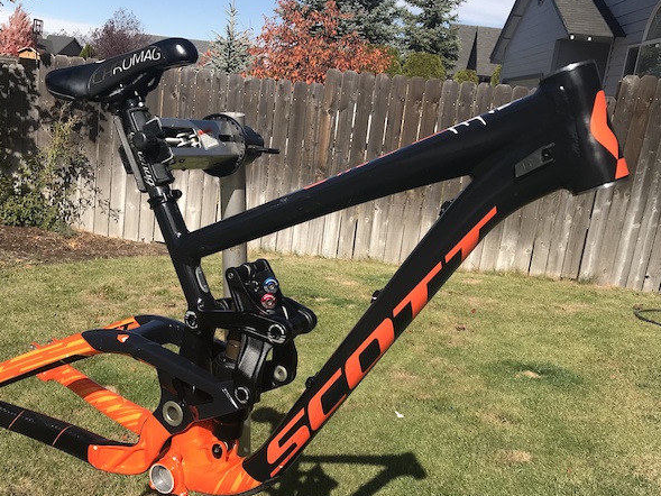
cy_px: 288
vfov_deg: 37.6
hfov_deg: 48.9
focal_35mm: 38
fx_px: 726
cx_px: 304
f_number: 1.8
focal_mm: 3.99
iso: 20
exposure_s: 1/2179
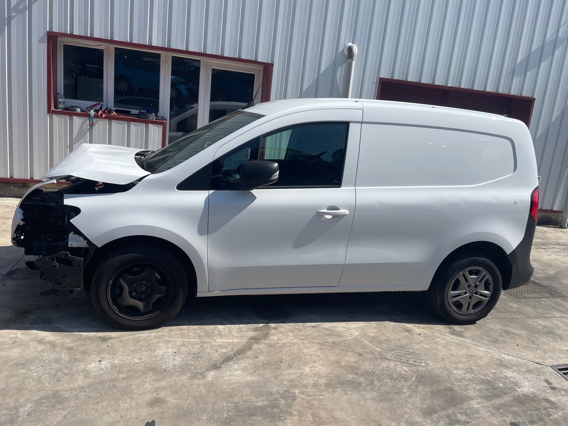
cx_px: 284
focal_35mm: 26
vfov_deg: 53.1
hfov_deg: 67.3
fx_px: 427
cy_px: 213
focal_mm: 4.2
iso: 32
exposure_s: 1/4464
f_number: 1.6
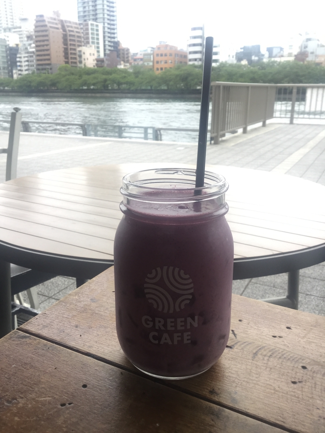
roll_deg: +0.3
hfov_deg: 45.4
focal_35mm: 31
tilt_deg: -17.2
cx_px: 162
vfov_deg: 58.4
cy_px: 216
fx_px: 388
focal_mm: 3.3
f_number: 2.4
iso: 40
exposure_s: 1/120
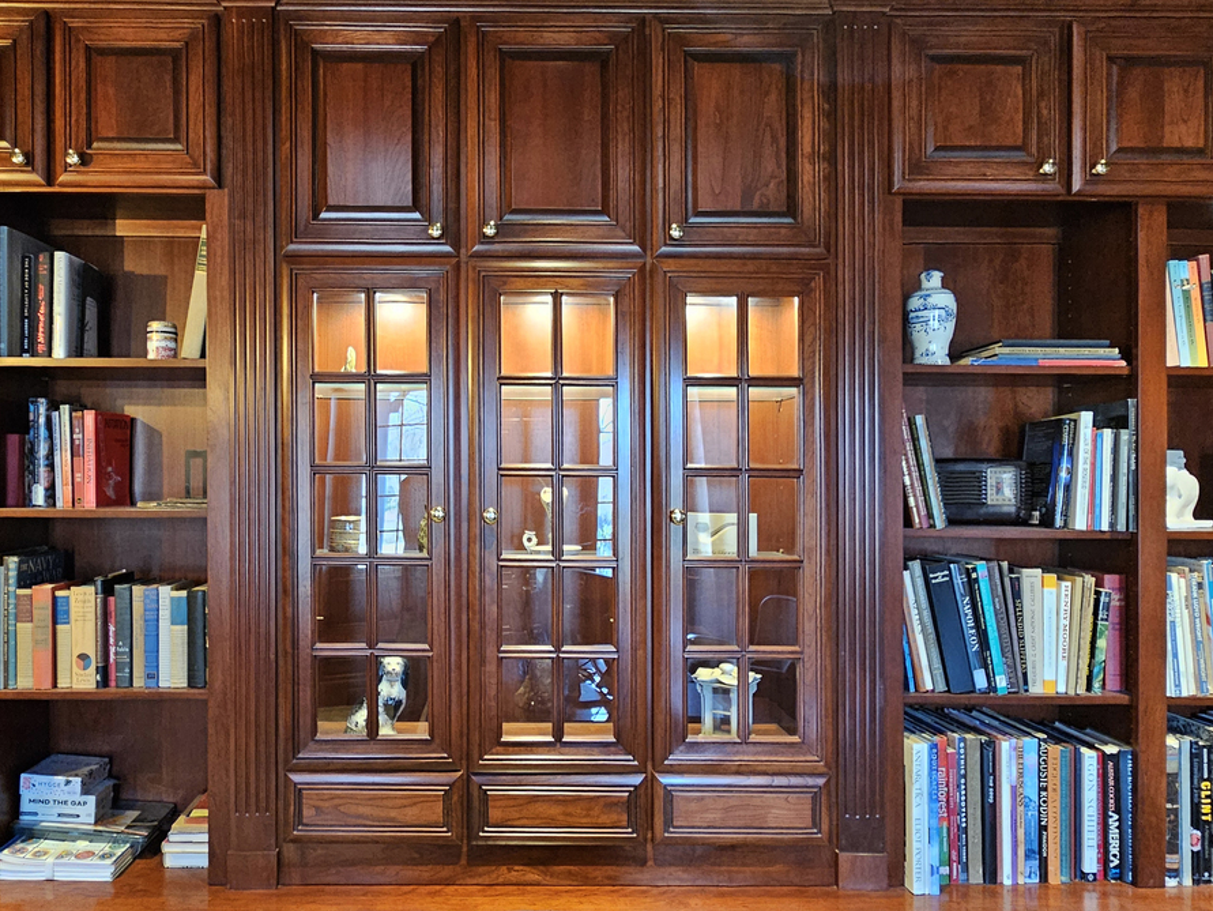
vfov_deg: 63.5
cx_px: 638
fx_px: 736
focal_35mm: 21
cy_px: 434
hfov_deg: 78.9
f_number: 2.2
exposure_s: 1/24
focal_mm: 2.2
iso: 640
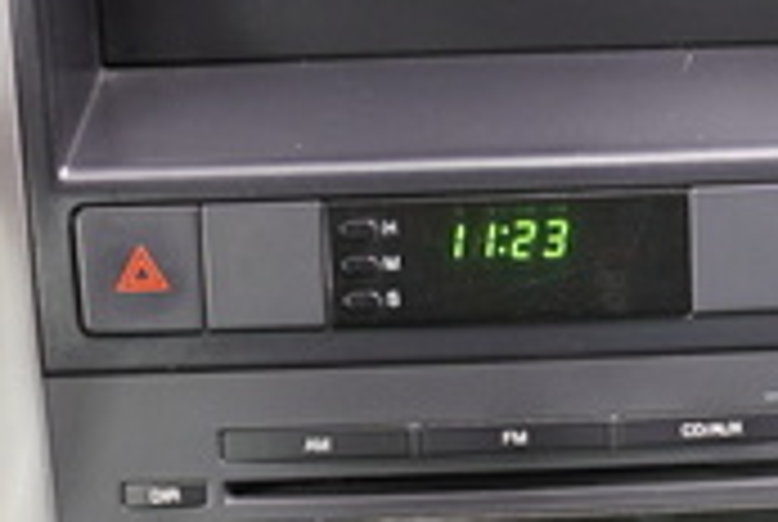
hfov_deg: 12.3
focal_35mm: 166
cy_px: 756
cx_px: 625
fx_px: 3594
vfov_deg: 8.1
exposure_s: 1/13
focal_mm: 16
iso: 200
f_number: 3.5
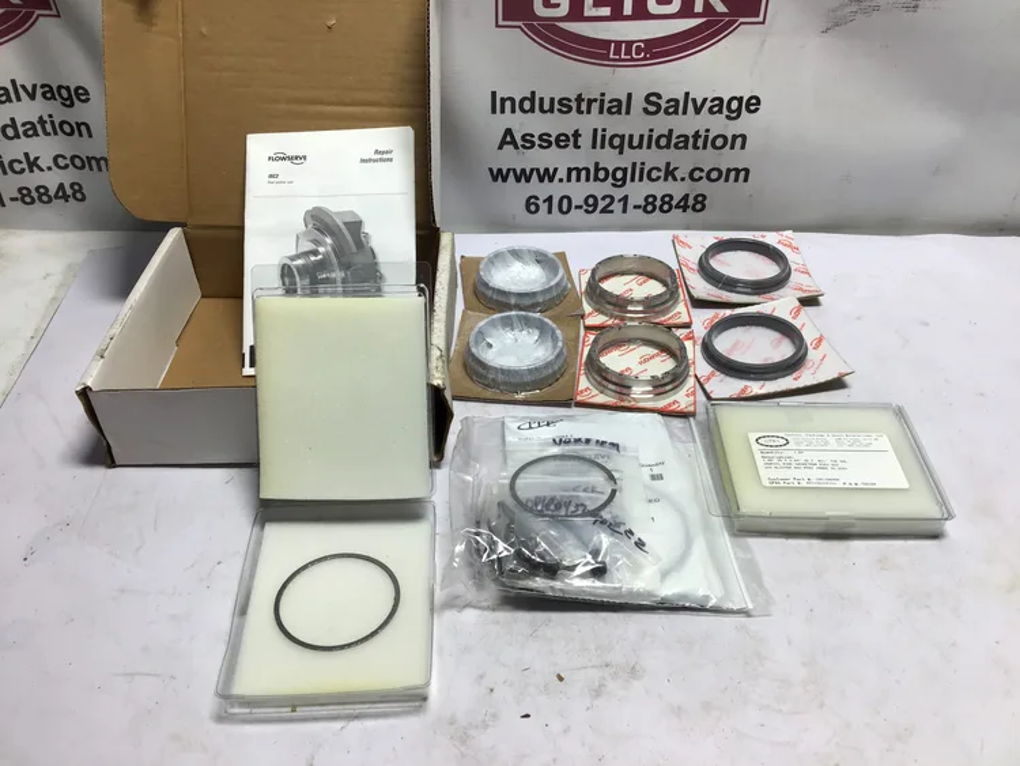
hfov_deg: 58.3
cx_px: 510
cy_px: 383
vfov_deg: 45.5
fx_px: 914
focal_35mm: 31
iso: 25
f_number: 2.4
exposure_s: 1/120
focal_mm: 3.3
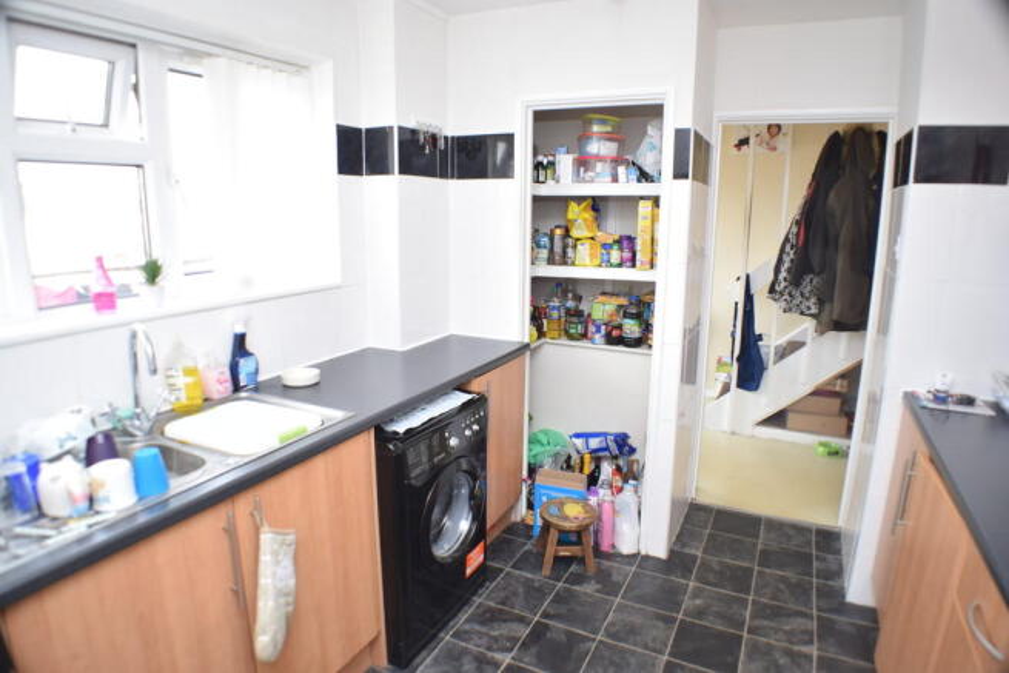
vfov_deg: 48.0
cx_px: 504
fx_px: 757
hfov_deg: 67.4
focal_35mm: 27
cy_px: 336
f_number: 4.5
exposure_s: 1/80
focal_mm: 18
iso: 400
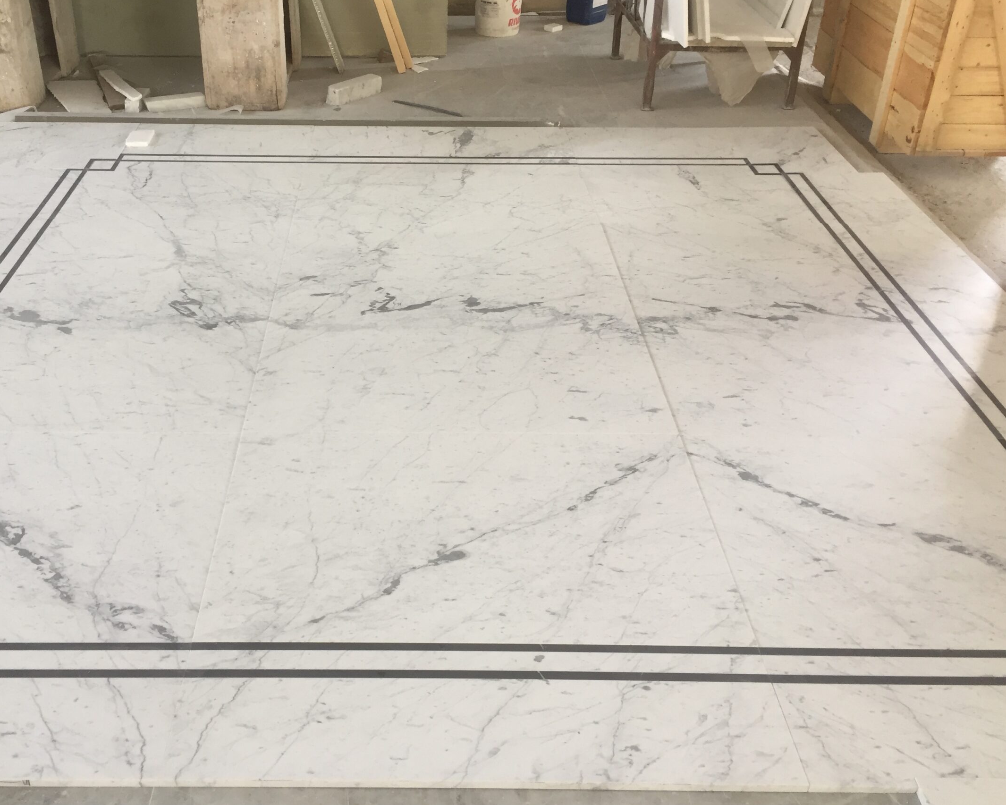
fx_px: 1012
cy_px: 365
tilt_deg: -31.5
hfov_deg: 52.5
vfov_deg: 43.3
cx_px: 406
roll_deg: -0.8
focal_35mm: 34
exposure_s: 1/33
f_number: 2.2
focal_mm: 4.15
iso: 32
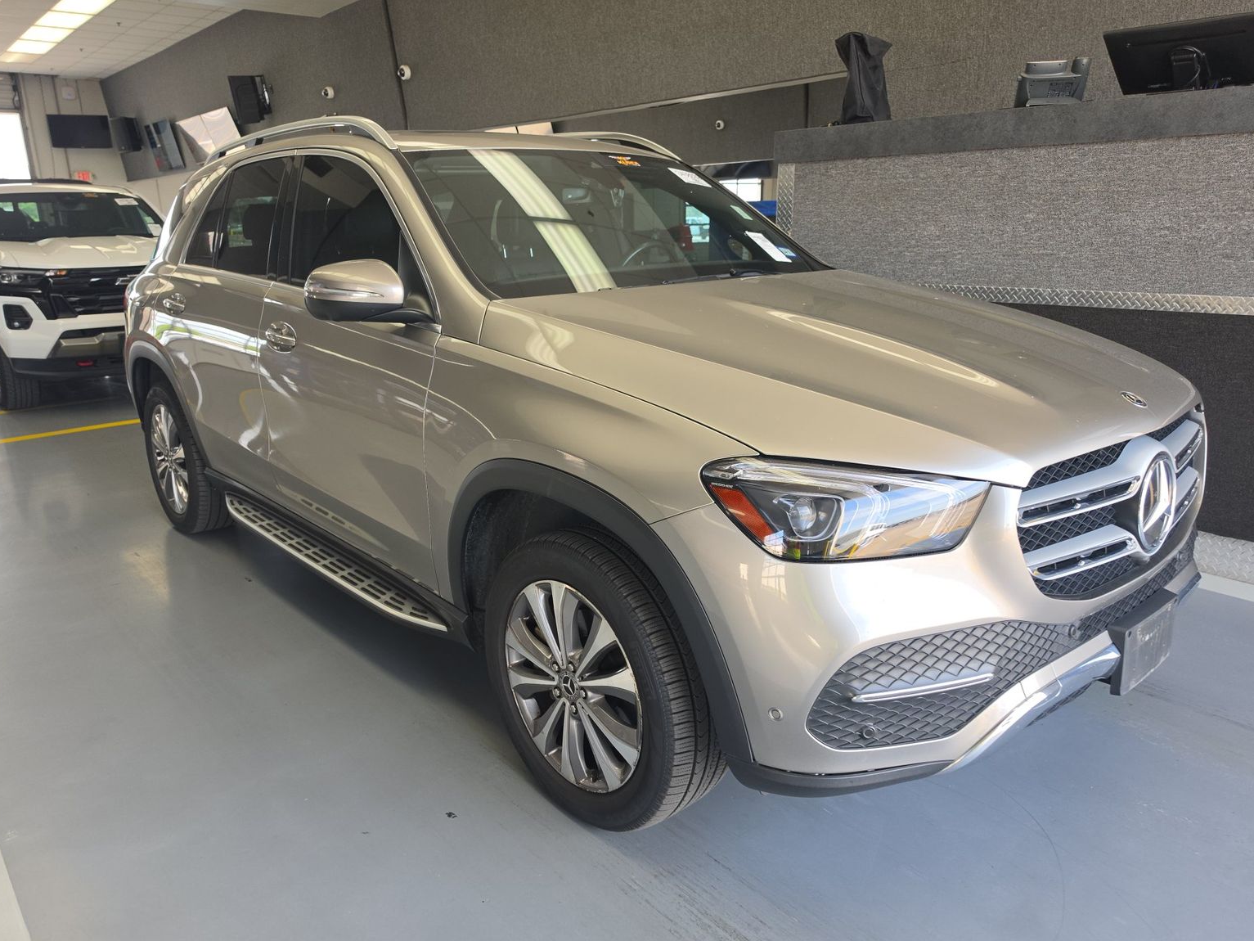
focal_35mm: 24
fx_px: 869
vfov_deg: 56.8
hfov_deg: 71.6
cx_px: 631
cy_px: 490
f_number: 1.4
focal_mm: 6.5
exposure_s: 1/119
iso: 19
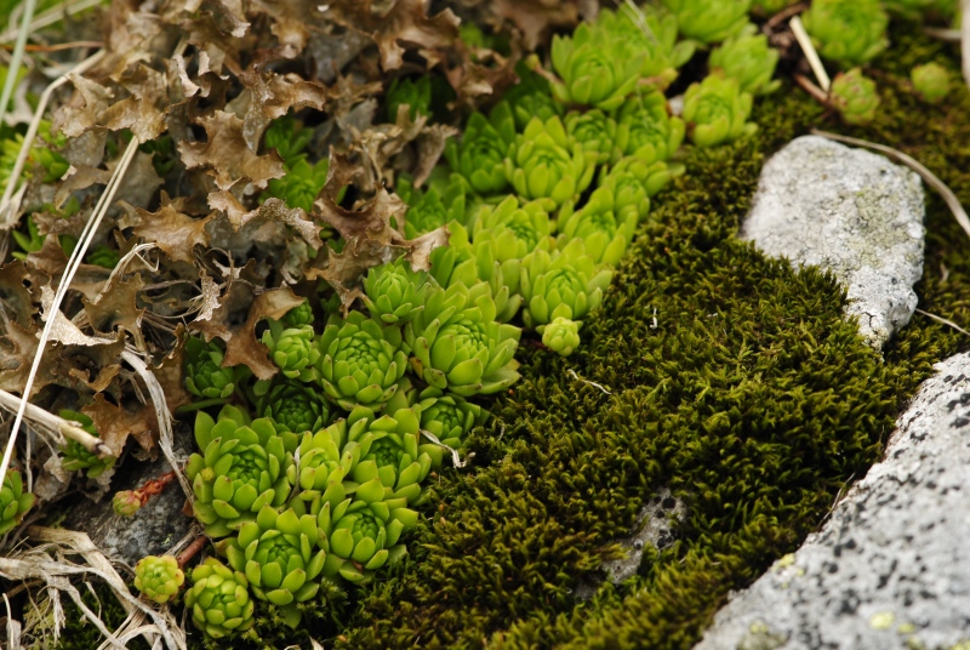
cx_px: 485
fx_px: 3440
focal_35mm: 128
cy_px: 325
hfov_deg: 16.0
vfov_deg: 10.8
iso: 200
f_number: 7.1
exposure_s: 1/200
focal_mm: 85
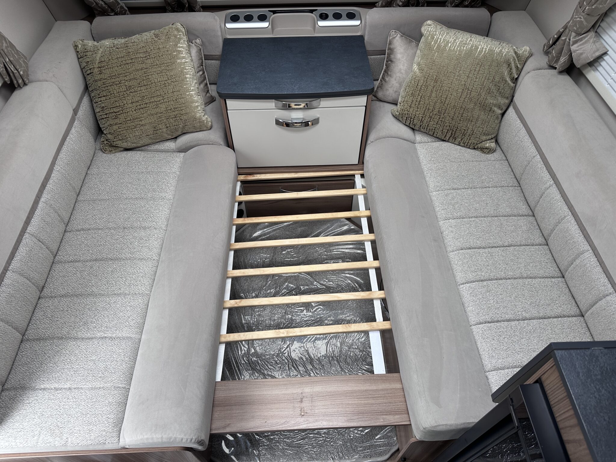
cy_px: 231
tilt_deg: -47.6
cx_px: 308
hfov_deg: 71.6
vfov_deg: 56.8
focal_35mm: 24
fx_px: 427
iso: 64
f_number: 1.78
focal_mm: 6.86
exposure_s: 1/121
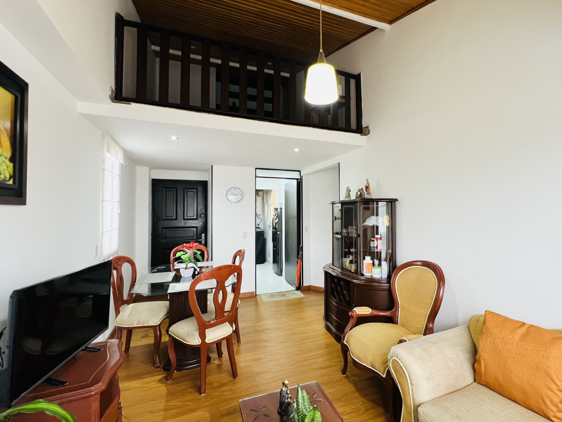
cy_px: 206
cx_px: 310
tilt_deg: +1.0
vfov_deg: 78.1
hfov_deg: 94.2
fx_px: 260
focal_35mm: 16
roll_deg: +0.2
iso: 160
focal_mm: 1.57
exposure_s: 1/60
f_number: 1.8
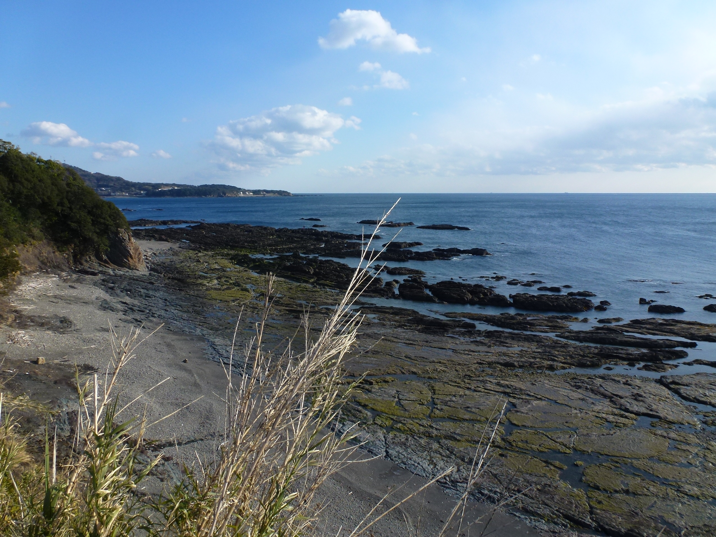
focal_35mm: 24
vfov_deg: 56.8
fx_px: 496
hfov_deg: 71.6
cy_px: 268
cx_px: 358
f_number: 4
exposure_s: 1/800
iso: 100
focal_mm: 4.3
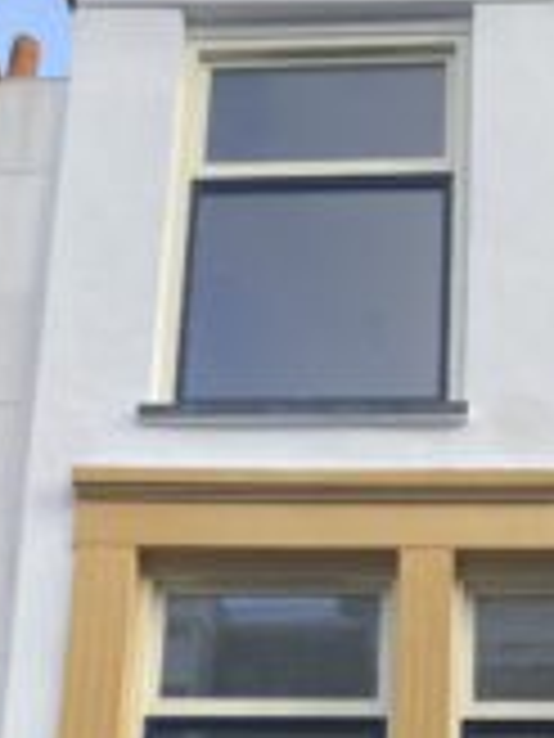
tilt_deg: +19.0
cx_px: 450
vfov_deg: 23.6
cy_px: 868
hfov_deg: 19.2
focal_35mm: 76
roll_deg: -1.3
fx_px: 1622
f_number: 1.8
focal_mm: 4.25
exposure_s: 1/674
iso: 32
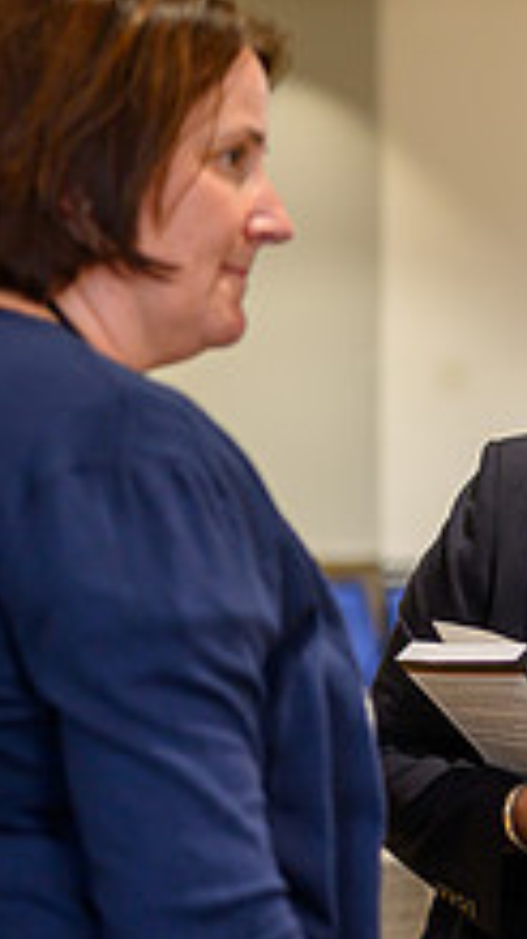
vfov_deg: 15.0
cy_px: 384
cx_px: 1105
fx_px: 3557
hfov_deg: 8.0
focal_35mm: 143
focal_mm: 50
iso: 280
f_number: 1.8
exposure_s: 1/200
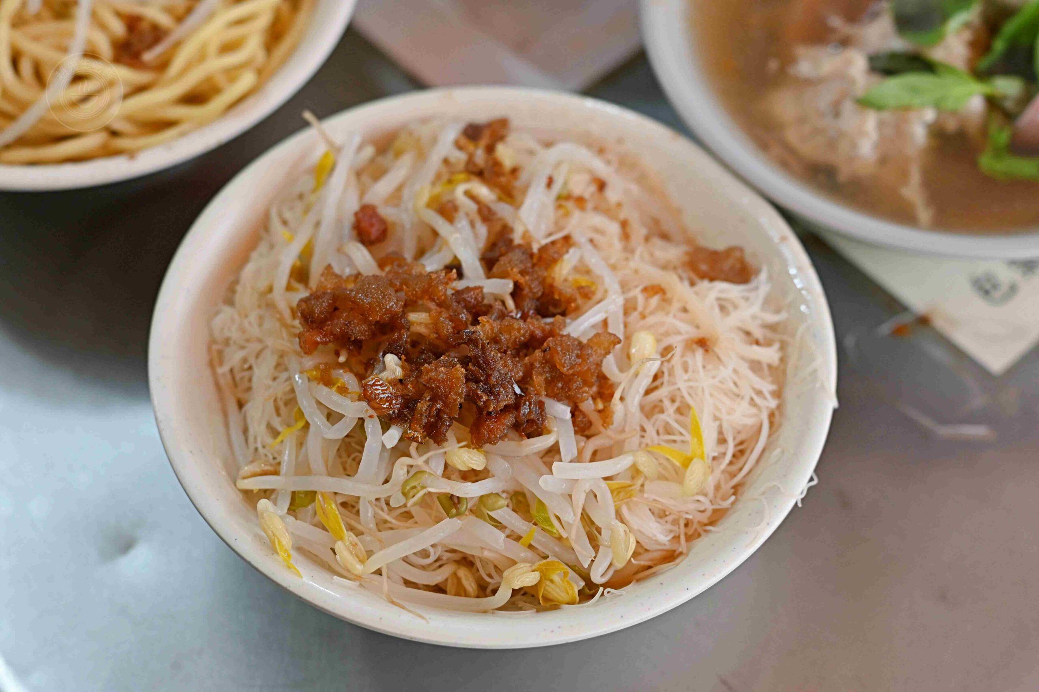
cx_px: 520
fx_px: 2165
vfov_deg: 18.2
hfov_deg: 27.0
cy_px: 346
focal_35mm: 75
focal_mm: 50
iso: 280
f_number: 3.2
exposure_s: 1/200
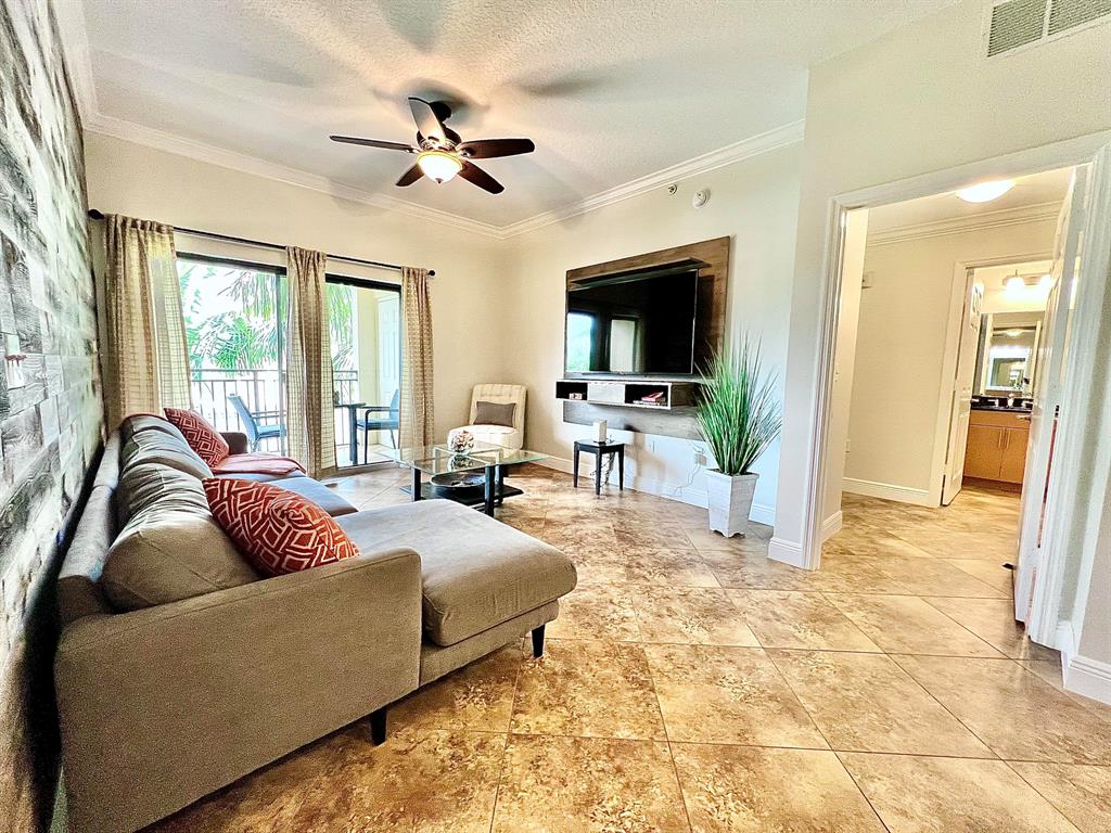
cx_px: 556
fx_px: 417
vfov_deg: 89.9
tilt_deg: -5.7
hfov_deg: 106.2
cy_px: 416
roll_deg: -0.6
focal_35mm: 13
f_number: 1.8
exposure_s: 1/60
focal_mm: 1.57
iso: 250
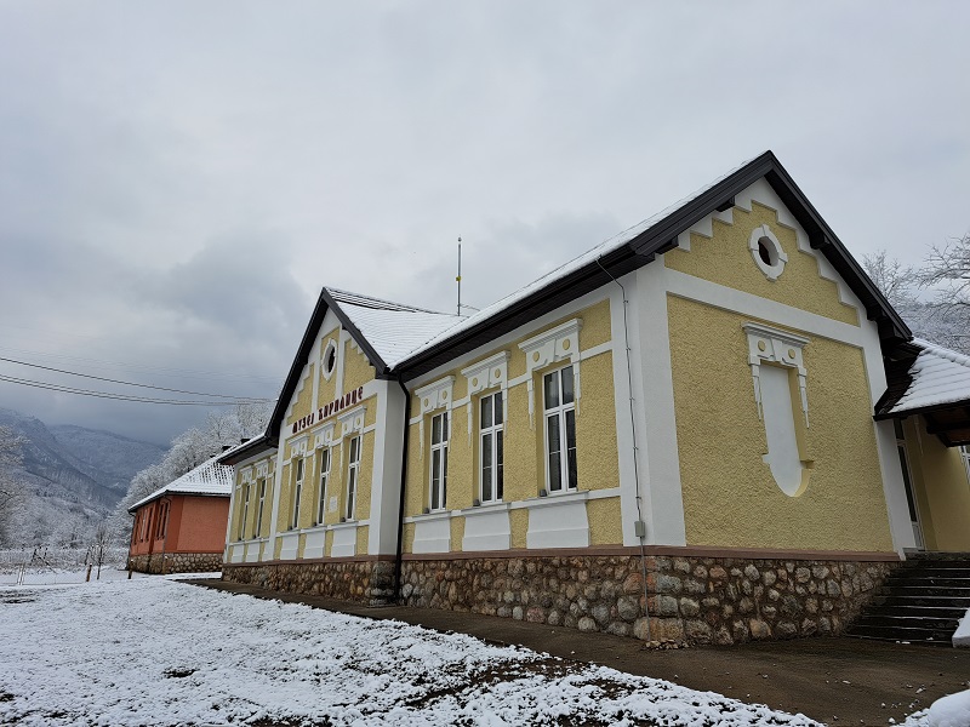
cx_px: 485
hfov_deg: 71.6
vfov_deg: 56.8
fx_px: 673
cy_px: 364
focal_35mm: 24
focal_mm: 5.23
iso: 50
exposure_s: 1/631
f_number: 1.8
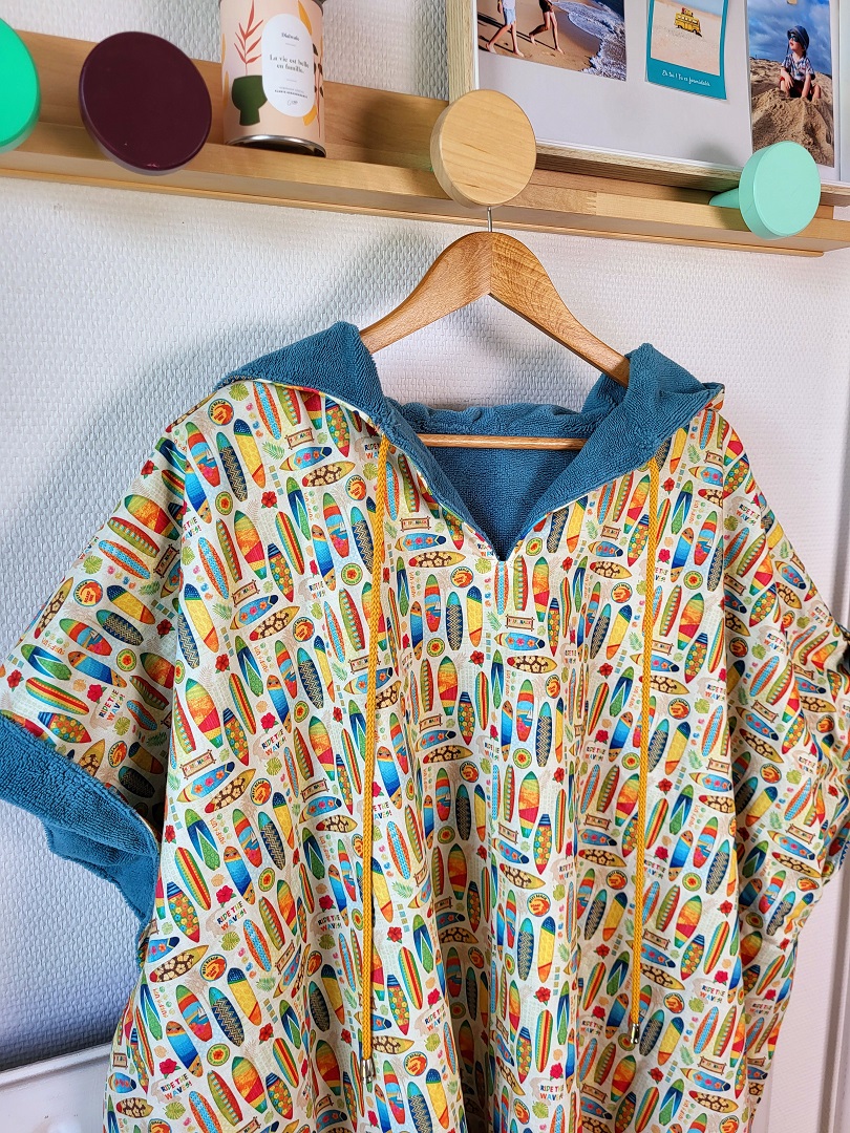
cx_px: 425
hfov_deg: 53.1
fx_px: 851
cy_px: 566
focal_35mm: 26
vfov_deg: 67.3
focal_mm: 5.4
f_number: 1.8
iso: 64
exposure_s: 1/100
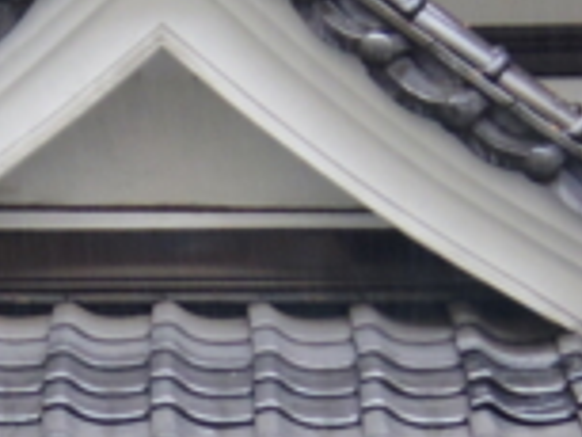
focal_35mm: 246
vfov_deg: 5.9
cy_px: 844
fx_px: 4139
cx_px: 80
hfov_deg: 8.0
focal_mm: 8.5
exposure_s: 1/40
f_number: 1.9
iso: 200
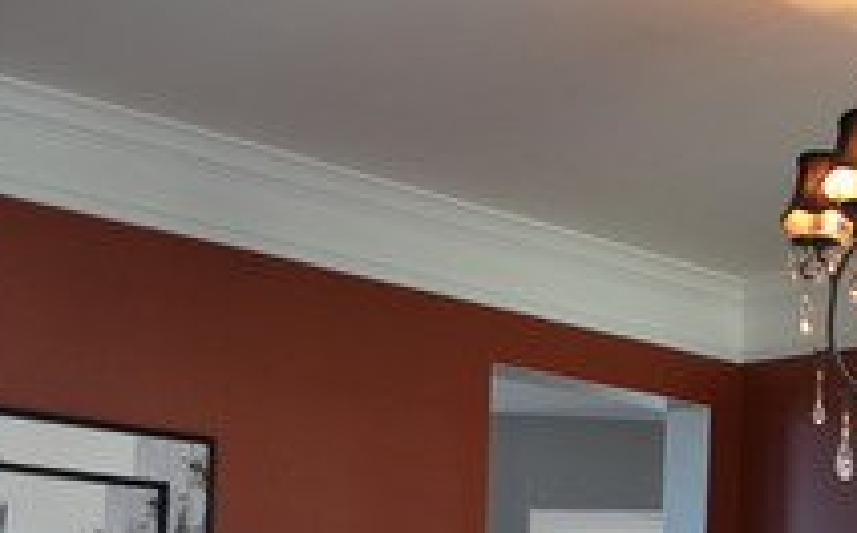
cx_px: 845
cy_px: 719
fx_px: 1936
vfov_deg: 14.9
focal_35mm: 83
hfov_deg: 23.9
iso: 640
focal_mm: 18
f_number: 4
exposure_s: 1/60
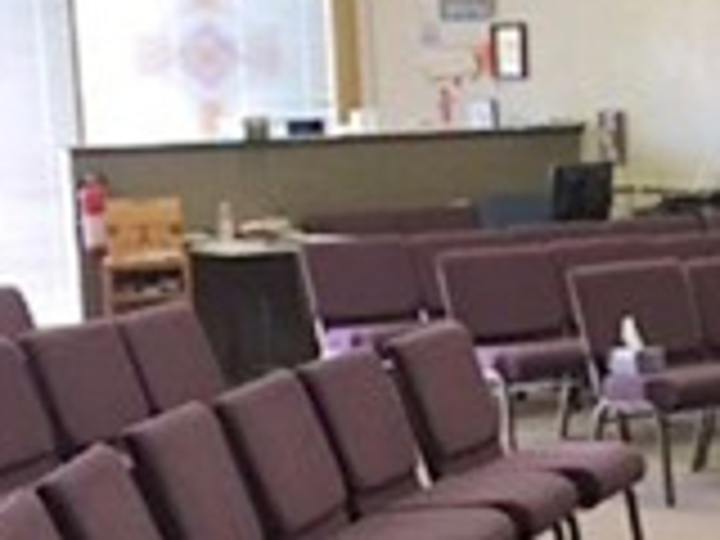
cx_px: 760
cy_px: 508
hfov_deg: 16.5
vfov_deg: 12.6
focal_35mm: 116
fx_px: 2413
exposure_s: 1/15
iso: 80
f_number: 2.2
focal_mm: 4.15
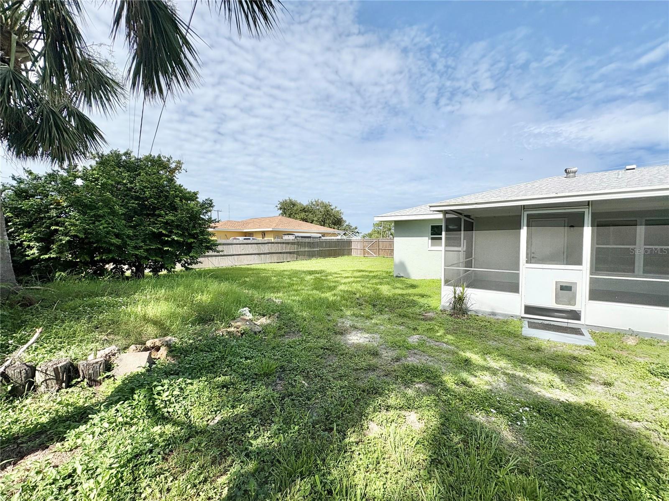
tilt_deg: -1.1
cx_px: 334
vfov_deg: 85.7
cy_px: 250
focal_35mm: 14
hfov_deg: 102.1
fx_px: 271
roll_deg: -0.3
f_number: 2.2
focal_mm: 2.22
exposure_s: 1/2674
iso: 50
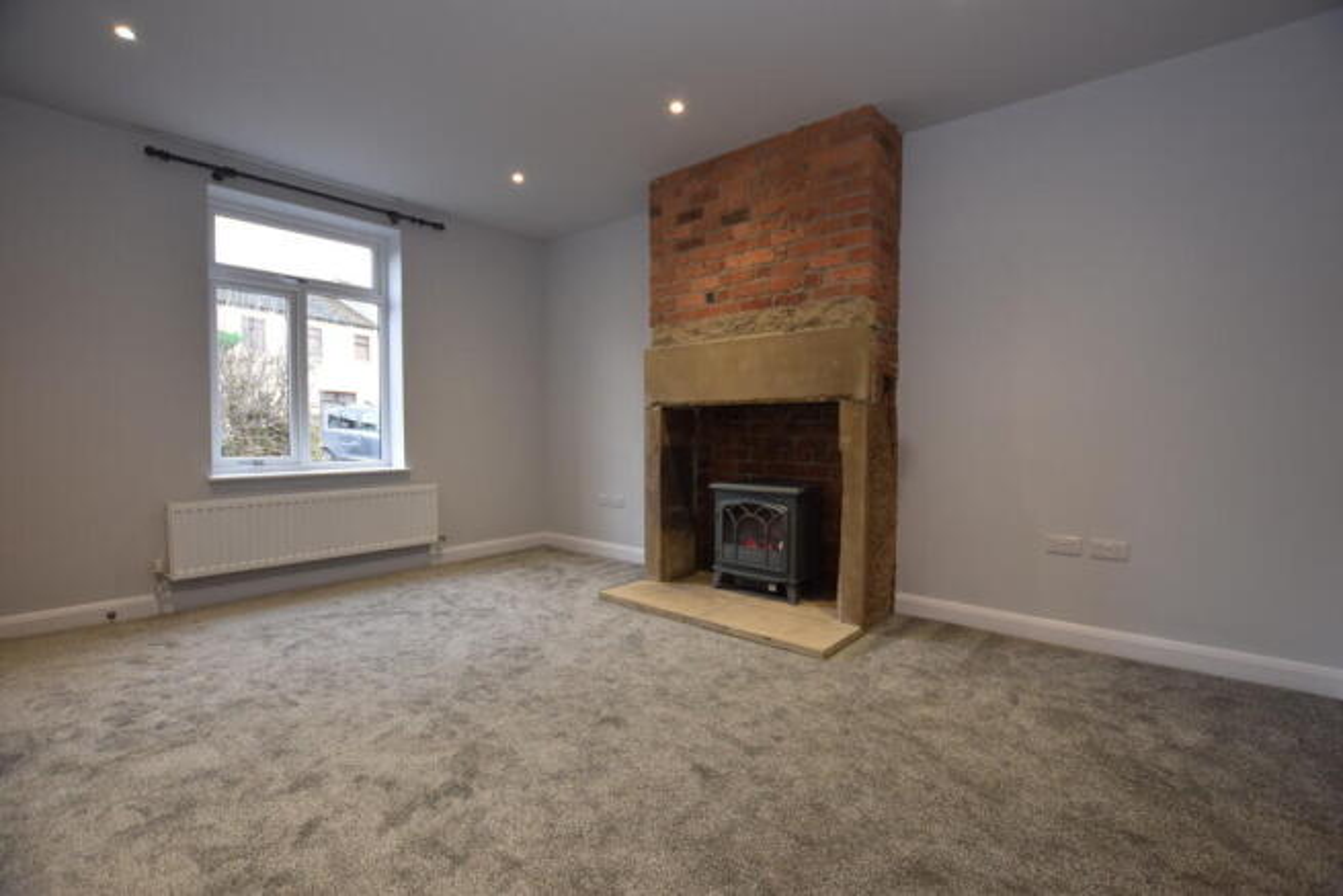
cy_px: 448
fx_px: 560
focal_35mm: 15
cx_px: 672
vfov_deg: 77.4
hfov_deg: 100.4
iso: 500
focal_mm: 10
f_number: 4
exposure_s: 1/60
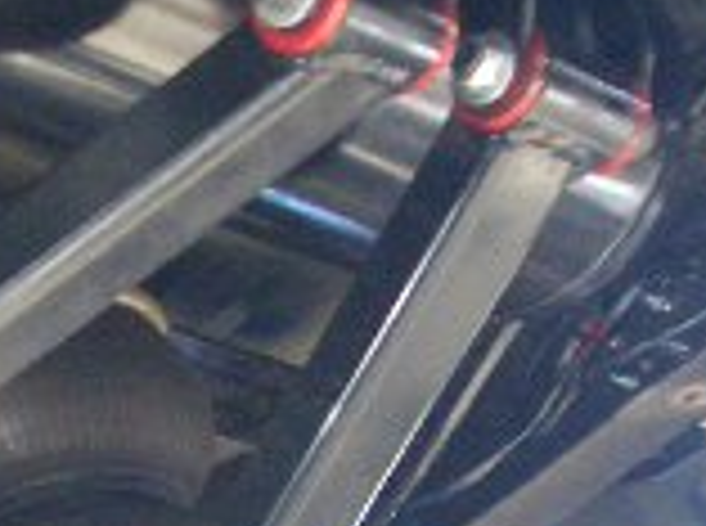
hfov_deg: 13.2
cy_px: 522
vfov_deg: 10.3
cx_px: -301
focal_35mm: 143
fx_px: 2910
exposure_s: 1/100
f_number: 2.6
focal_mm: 5.8
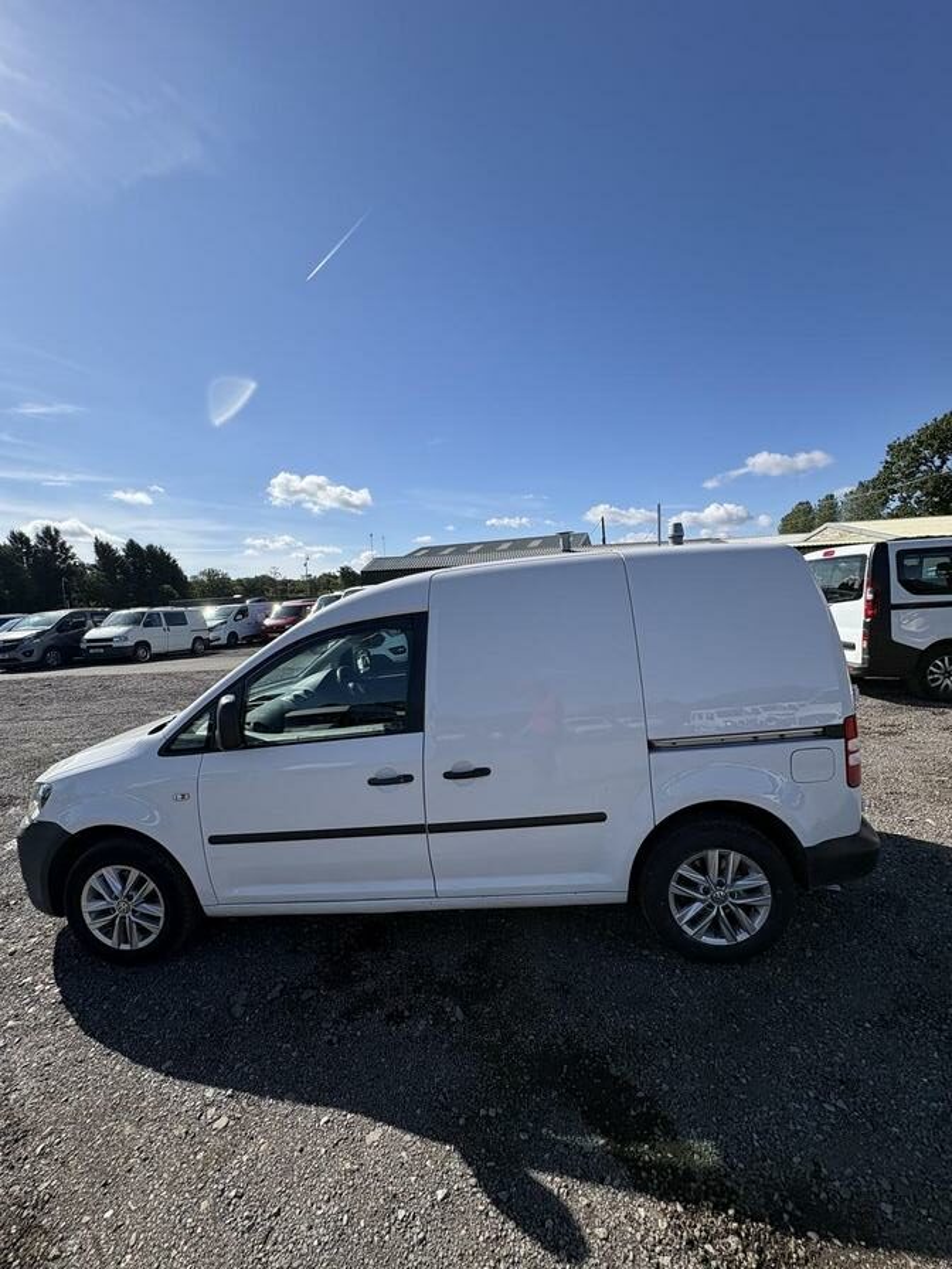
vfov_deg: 102.1
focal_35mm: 14
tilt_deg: +4.9
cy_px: 634
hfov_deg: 85.7
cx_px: 476
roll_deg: -2.4
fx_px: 513
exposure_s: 1/2208
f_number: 2.2
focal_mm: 2.22
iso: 50
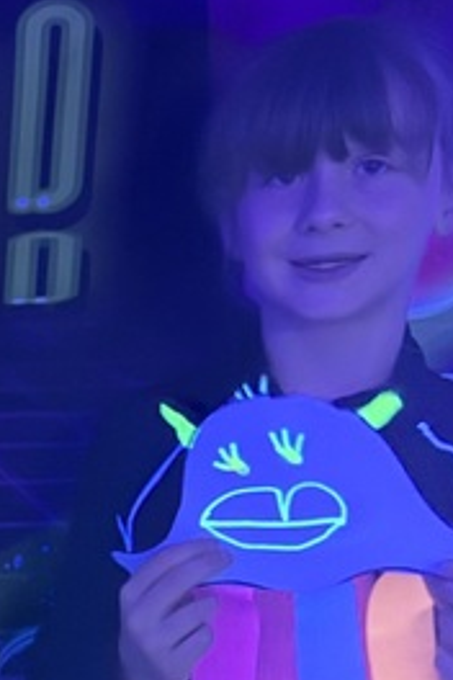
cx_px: -273
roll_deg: +1.4
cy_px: 873
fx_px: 1831
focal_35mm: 97
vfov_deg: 19.5
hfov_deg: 13.2
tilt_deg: -15.4
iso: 1600
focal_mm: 6.76
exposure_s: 1/24
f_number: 1.78
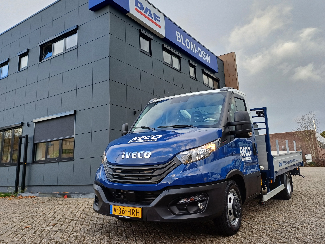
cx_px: 166
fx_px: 263
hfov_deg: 63.4
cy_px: 108
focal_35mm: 28
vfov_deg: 49.7
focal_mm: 4.65
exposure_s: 1/326
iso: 50
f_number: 1.8
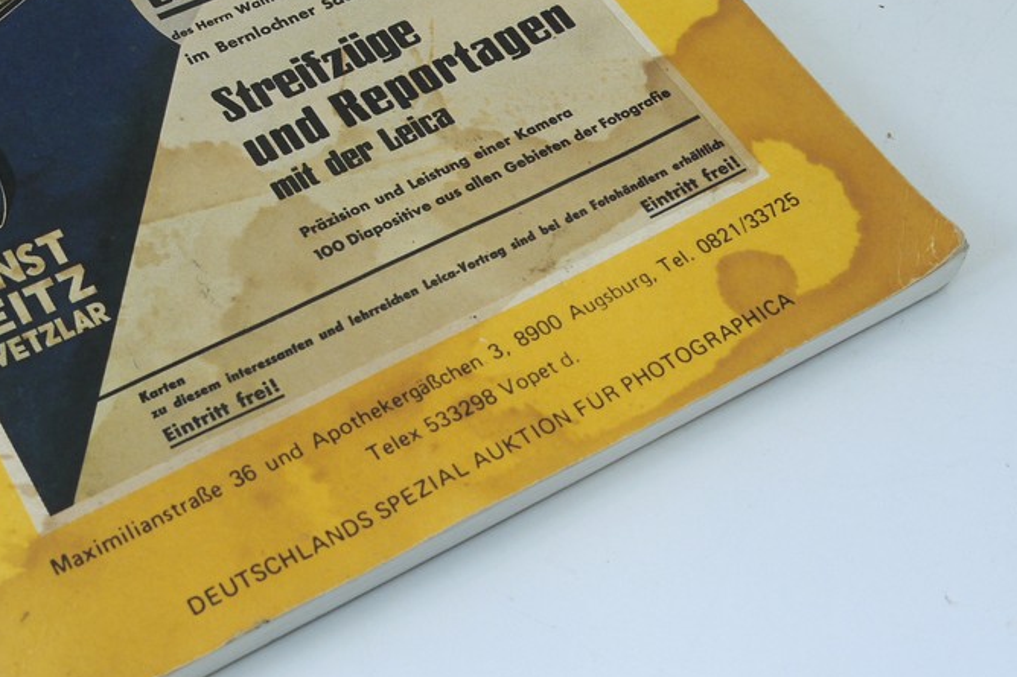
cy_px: 79
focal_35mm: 71
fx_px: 2005
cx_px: 206
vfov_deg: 18.9
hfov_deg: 27.9
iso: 400
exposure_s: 1/13
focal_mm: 19
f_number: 9
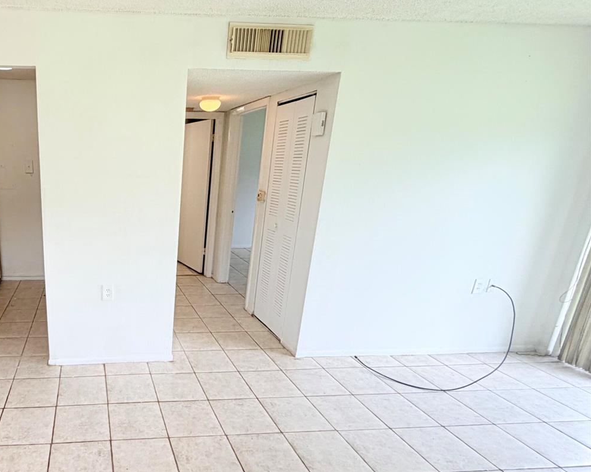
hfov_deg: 67.8
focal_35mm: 22
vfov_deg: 62.8
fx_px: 385
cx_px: 117
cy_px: 270
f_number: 2.2
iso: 64
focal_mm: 2.22
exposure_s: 1/120
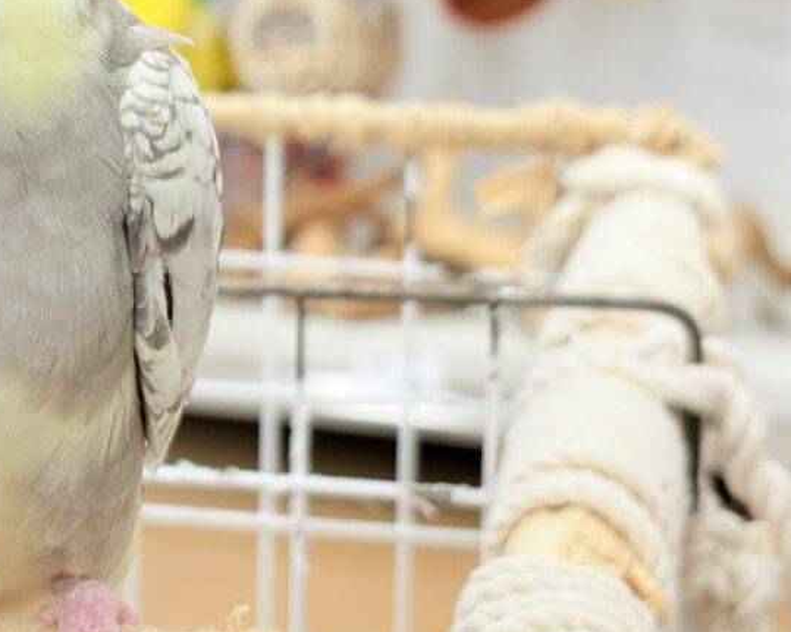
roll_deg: +2.5
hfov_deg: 16.7
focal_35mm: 113
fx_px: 2645
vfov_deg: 13.5
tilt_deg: -6.9
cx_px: 16
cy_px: 18
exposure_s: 1/50
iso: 50
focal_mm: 5.96
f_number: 1.6
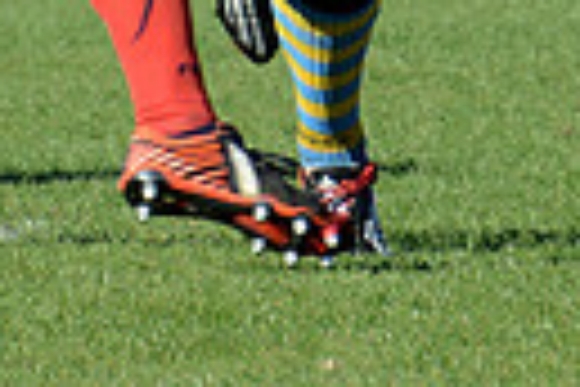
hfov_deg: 1.5
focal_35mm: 1354
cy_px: -398
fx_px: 21813
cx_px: 355
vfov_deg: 1.0
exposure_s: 1/800
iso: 320
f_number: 5.6
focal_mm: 300
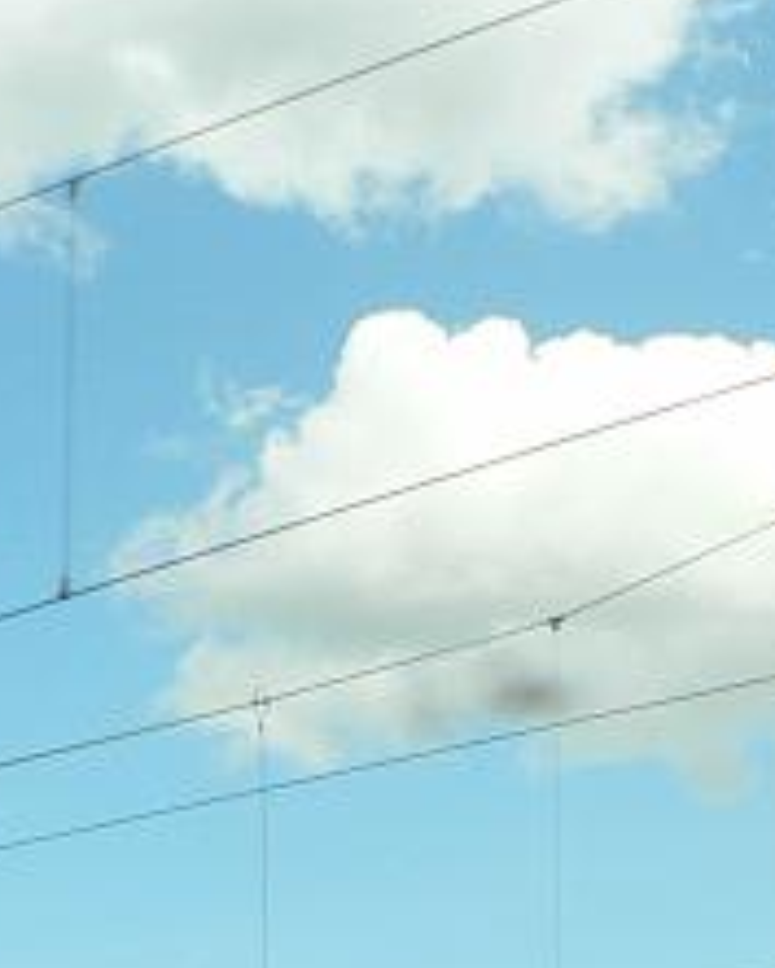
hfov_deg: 11.9
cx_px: 911
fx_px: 3639
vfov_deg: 14.5
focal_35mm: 127
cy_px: 1283
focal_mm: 6
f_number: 4
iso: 80
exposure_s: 1/160
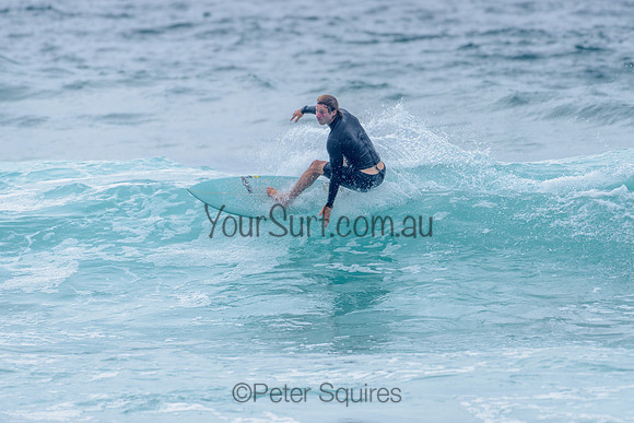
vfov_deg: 2.2
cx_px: 345
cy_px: 168
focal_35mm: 613
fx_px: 10794
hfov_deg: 3.4
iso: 180
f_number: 5.6
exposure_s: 1/2000
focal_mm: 500
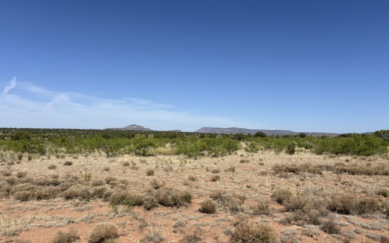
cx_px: 197
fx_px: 297
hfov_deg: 66.5
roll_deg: -1.2
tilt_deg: +4.4
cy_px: 115
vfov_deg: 44.5
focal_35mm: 28
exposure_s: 1/5952
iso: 50
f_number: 1.6
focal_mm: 5.96
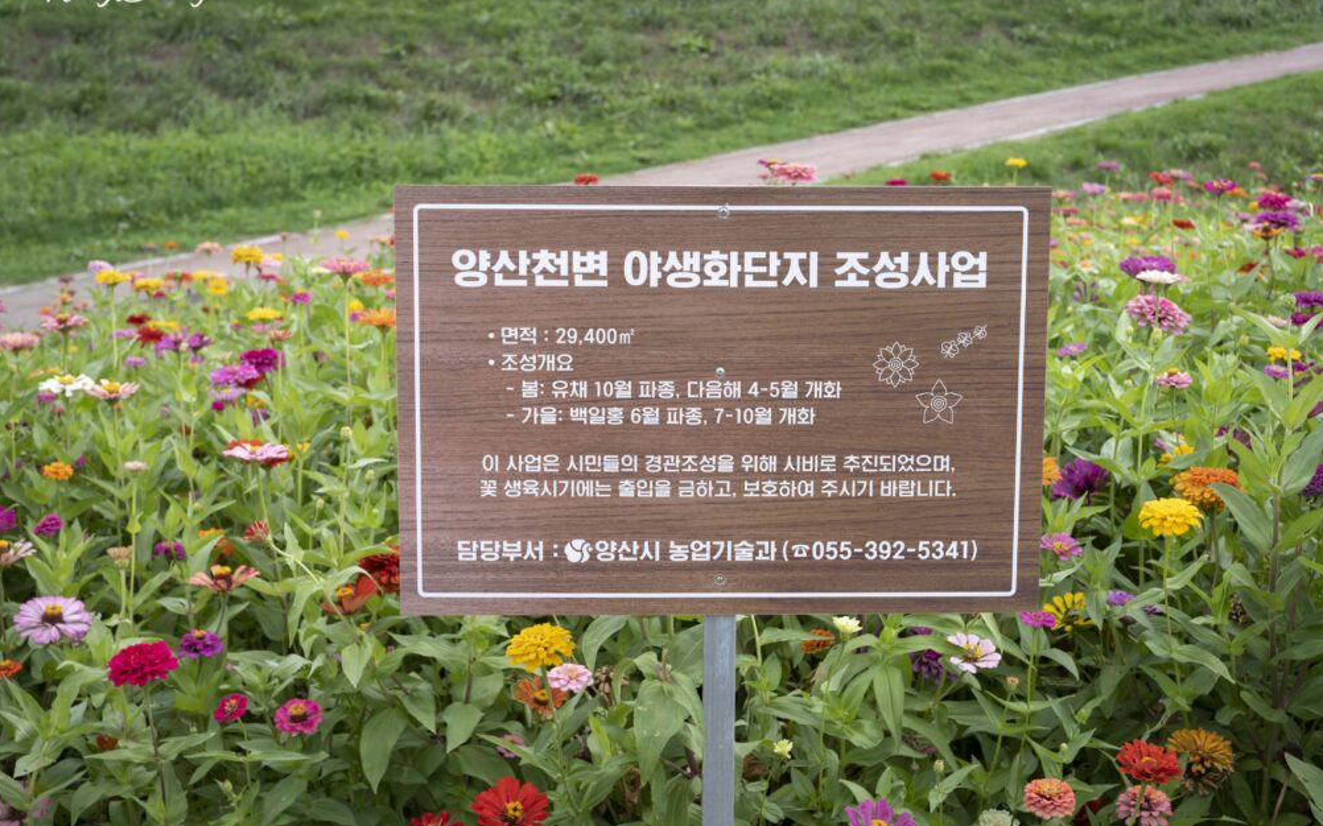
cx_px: 672
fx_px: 1803
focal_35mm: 50
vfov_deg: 25.8
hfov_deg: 40.3
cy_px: 398
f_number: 9
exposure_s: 1/100
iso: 100
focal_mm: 48
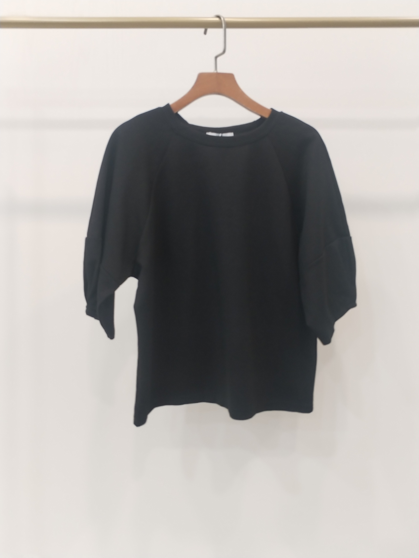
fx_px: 500
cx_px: 210
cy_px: 279
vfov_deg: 58.4
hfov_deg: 45.4
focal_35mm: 31
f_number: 1.8
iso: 375
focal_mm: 4.75
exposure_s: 1/40
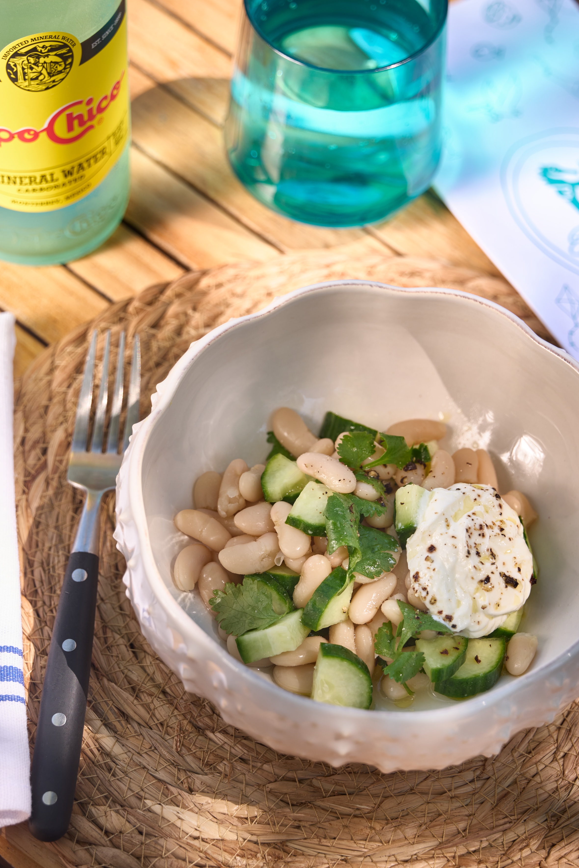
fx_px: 2050
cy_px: 476
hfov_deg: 16.1
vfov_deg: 23.9
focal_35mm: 85
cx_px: 299
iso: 100
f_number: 5
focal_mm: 75
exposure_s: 1/125
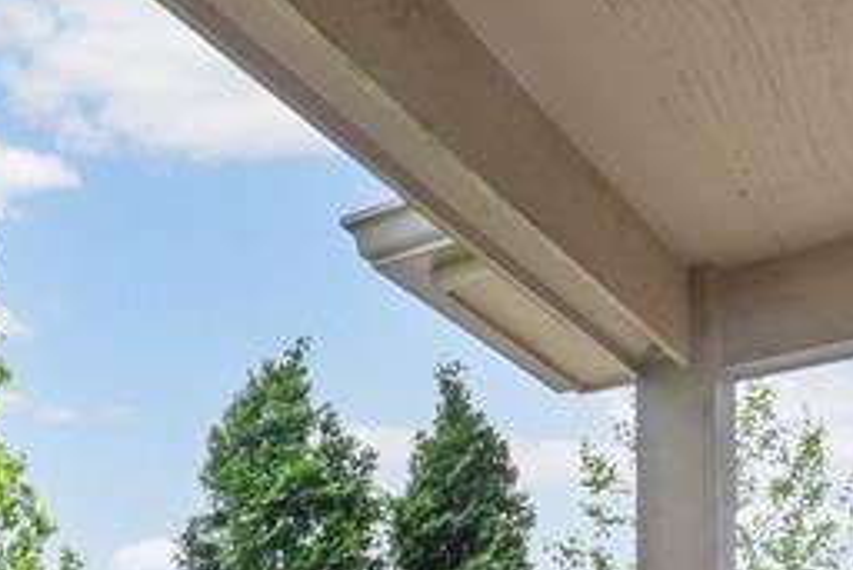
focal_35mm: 56
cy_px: 887
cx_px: 113
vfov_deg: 20.3
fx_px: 1328
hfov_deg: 34.0
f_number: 10
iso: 400
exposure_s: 1/50
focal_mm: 14
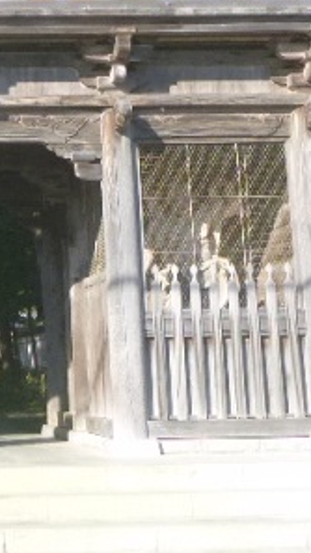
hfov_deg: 12.5
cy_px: 17
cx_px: -99
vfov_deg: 22.0
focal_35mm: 94
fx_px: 1378
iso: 100
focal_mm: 4.5
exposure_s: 1/200
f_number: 3.9
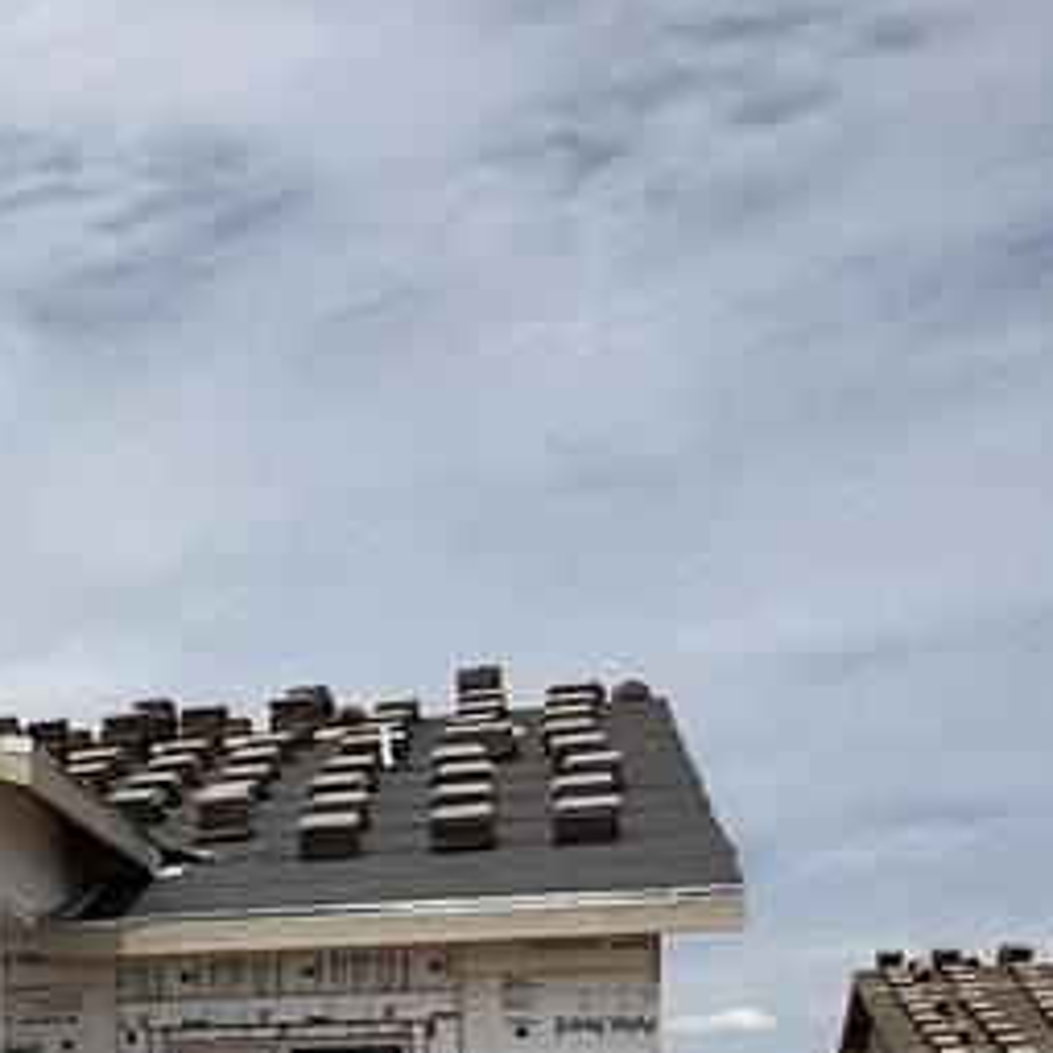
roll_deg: -0.5
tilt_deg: +7.9
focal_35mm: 62
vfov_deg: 26.6
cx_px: -545
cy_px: 983
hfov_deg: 22.5
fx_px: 2134
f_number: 2.2
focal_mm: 2.22
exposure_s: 1/6803
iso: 64
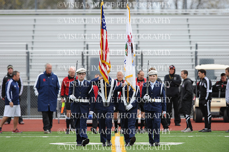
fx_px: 2543
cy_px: 76
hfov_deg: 5.2
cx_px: 114
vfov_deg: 3.4
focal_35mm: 400
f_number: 4.5
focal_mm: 400
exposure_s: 1/1600
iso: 640
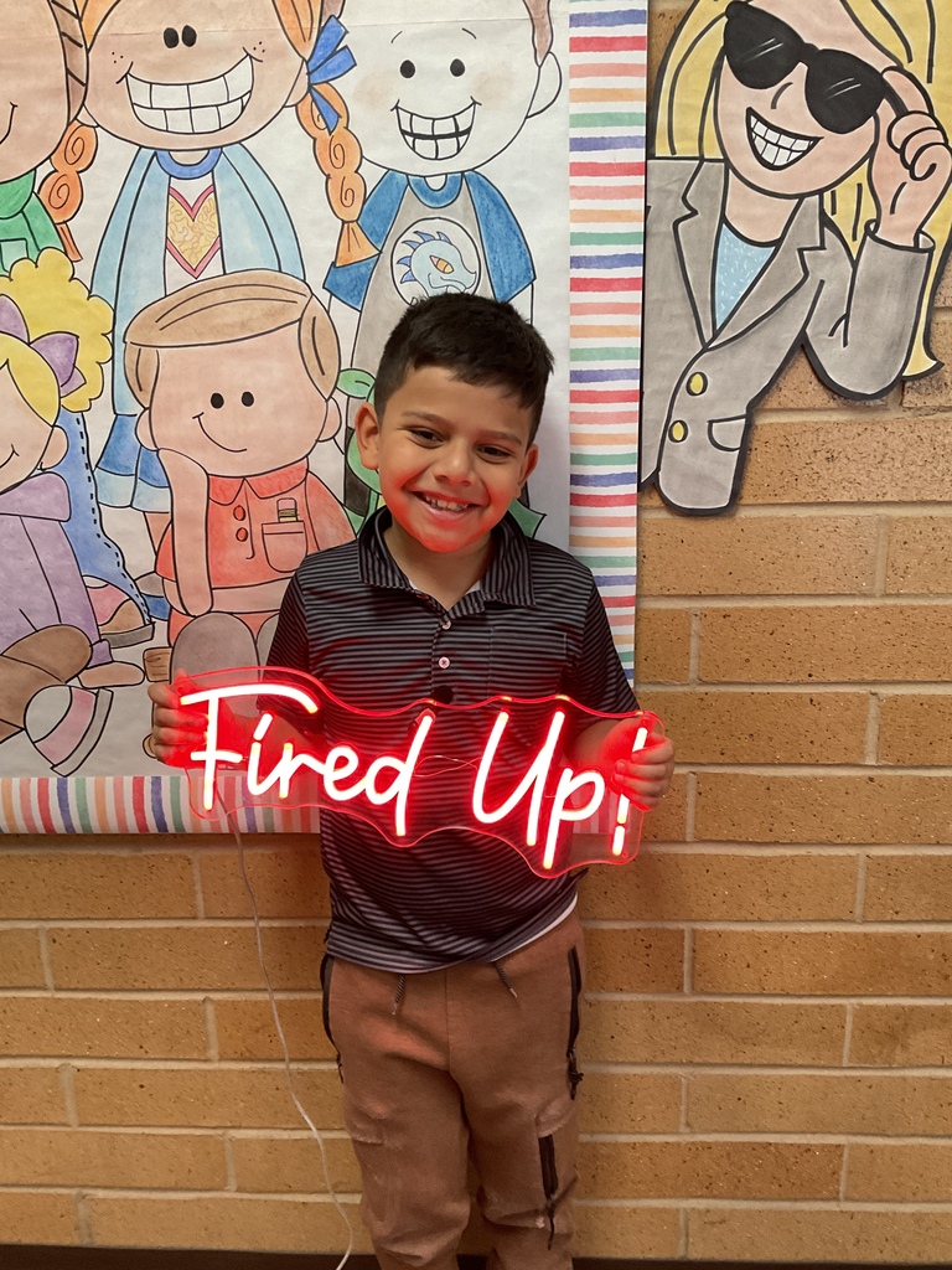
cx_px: 476
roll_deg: +0.3
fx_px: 1063
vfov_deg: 61.7
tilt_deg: -14.6
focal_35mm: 29
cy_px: 635
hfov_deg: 48.2
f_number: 1.8
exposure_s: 1/60
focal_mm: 3
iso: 160
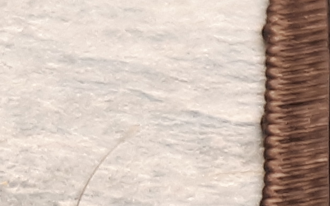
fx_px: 1907
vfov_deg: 6.2
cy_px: 143
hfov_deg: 7.7
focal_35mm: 212
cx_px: 1194
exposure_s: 1/60
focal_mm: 3.6
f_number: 1.9
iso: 40
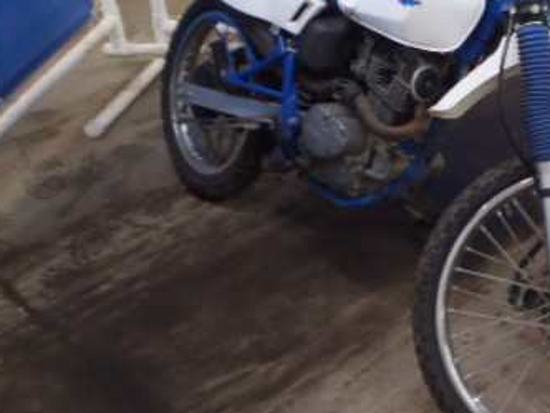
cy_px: 119
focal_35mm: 54
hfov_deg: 33.7
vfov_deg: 26.8
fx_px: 858
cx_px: 494
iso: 200
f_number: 3.5
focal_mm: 5
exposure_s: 1/6
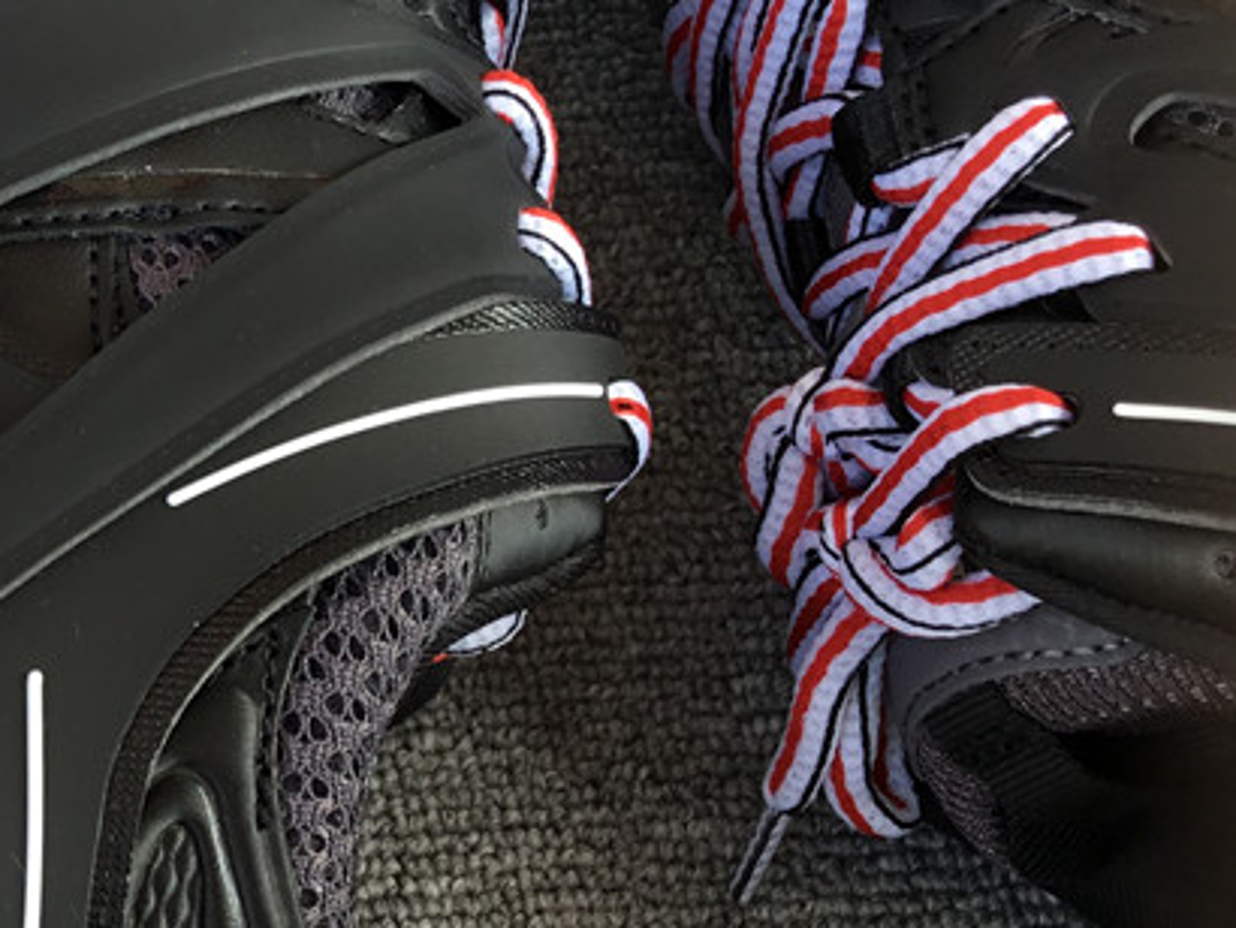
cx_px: -75
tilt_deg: -60.7
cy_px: 390
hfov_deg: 26.6
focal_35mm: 68
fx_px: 2429
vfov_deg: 21.6
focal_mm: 3.3
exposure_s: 1/100
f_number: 2.4
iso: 32
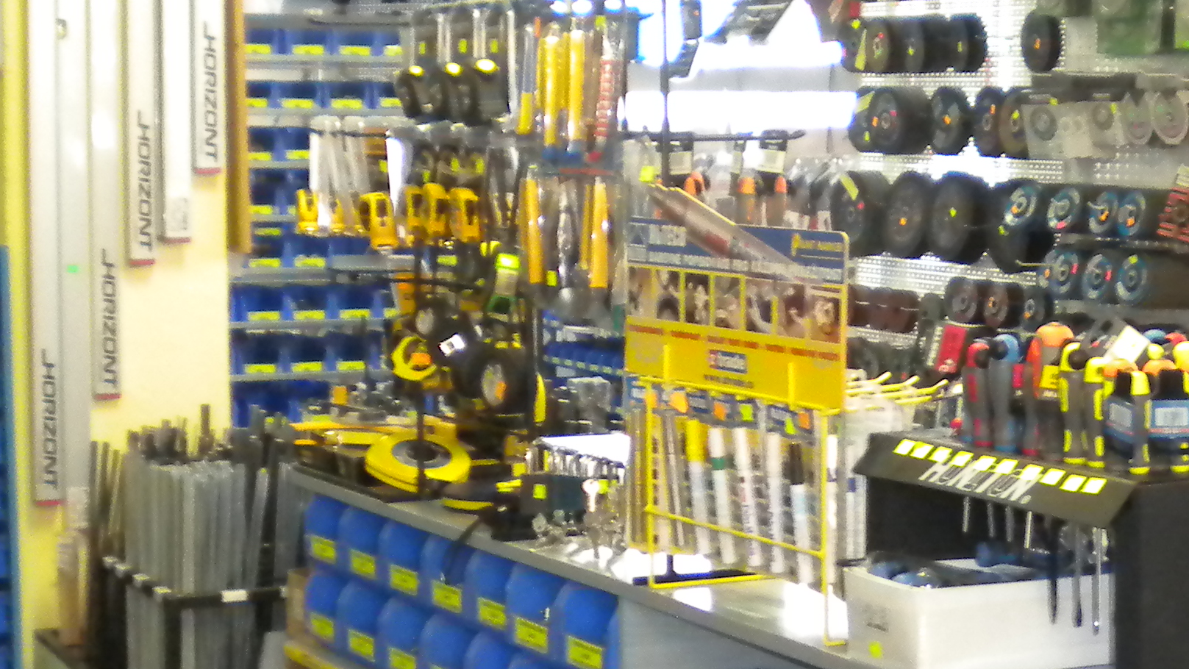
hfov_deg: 24.5
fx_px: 2712
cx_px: 854
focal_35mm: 86
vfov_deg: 14.0
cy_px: 485
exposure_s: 1/30
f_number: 3.1
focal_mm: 6.3
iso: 400
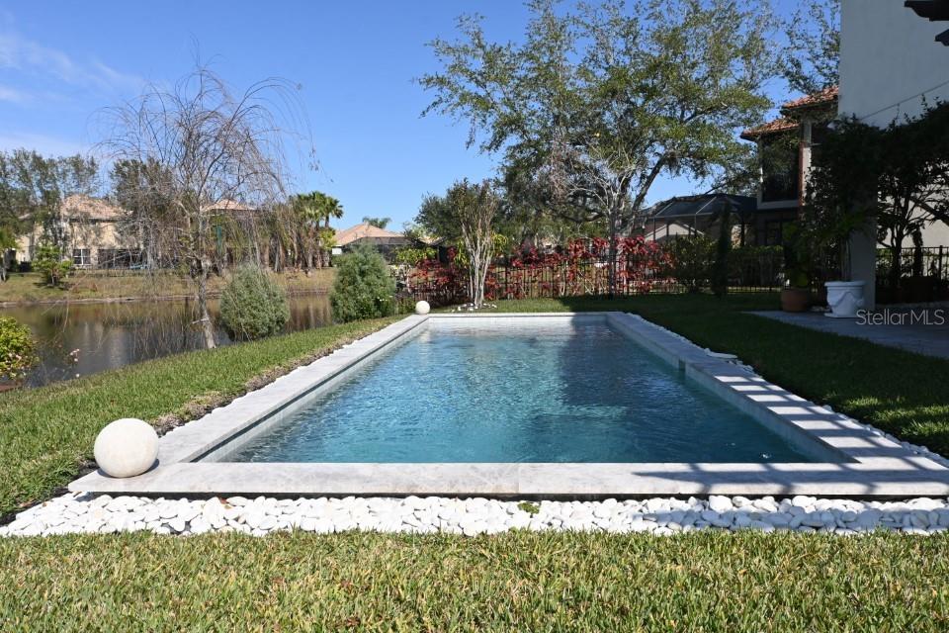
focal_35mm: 26
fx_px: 692
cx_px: 474
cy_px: 316
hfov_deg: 68.9
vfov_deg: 49.1
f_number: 10
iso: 100
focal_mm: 17.5
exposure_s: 1/200
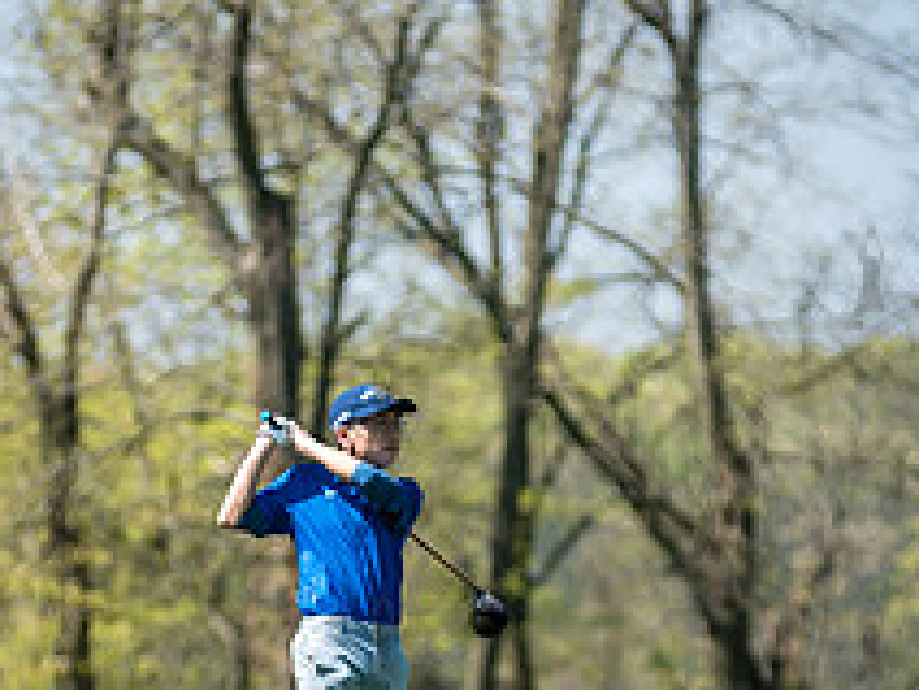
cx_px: 381
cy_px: 638
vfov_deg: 3.6
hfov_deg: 4.9
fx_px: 10832
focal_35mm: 408
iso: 100
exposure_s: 1/1000
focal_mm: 200
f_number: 3.5
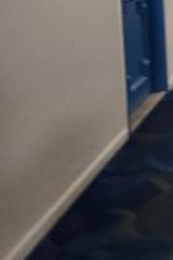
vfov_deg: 26.5
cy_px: 12
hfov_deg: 16.8
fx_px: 527
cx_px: 265
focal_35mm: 73
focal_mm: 5.4
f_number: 1.8
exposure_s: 1/30
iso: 400
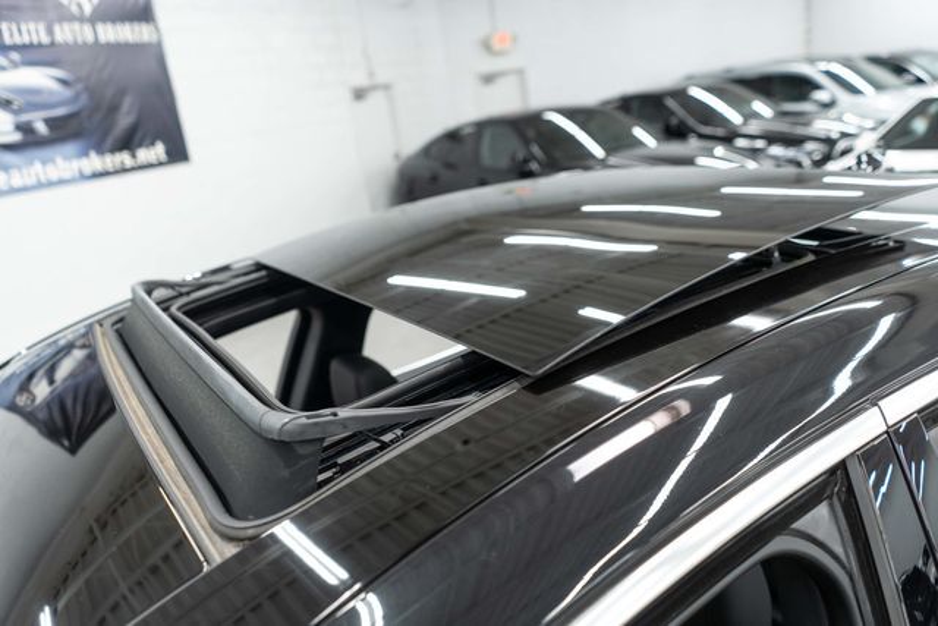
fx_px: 730
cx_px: 469
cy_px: 313
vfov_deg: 46.4
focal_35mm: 28
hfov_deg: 65.5
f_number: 3.2
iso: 640
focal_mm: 28
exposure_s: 1/40
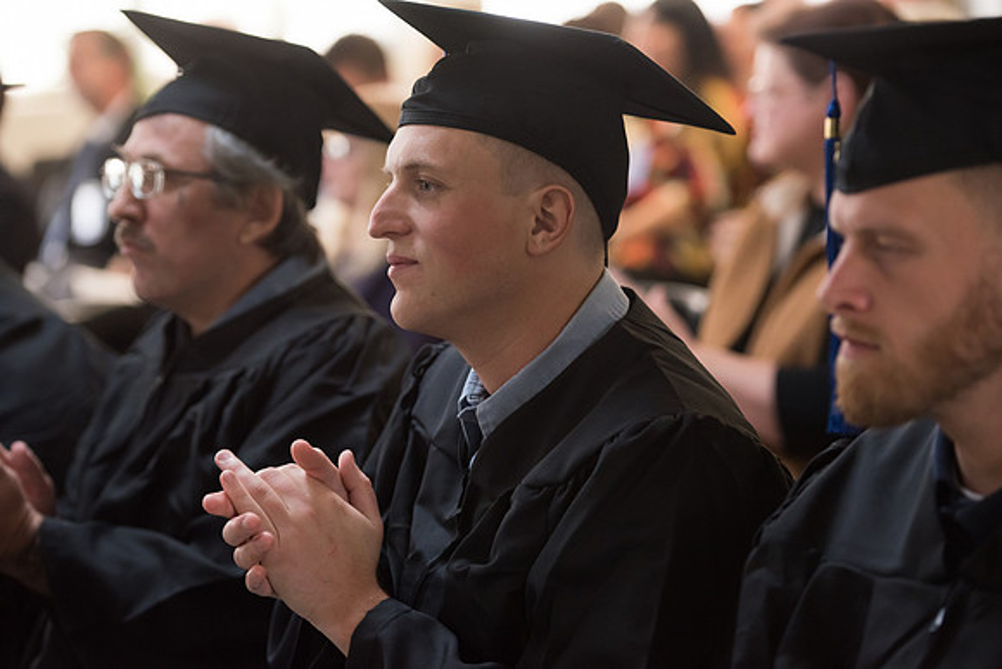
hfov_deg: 18.6
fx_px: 3062
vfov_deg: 12.5
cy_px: 334
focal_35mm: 110
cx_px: 501
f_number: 3.5
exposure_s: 1/200
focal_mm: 110
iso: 2000
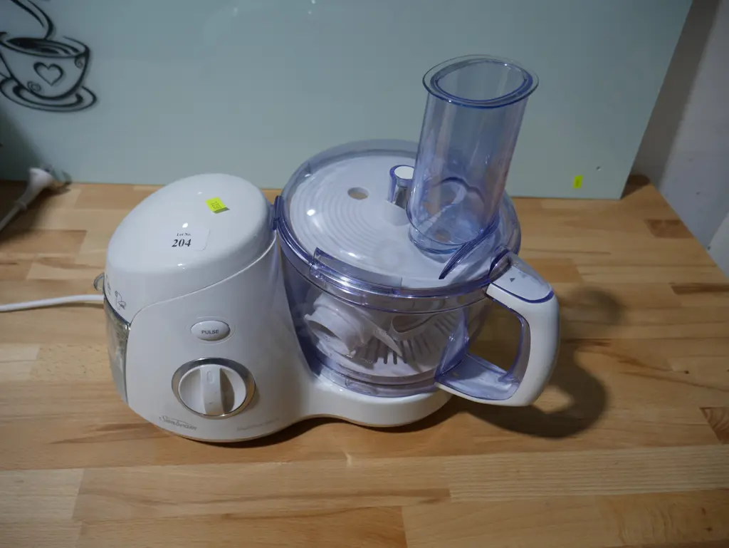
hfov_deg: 63.4
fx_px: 590
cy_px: 274
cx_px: 364
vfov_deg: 49.8
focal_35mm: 28
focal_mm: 14
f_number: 3.5
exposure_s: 1/125
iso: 200
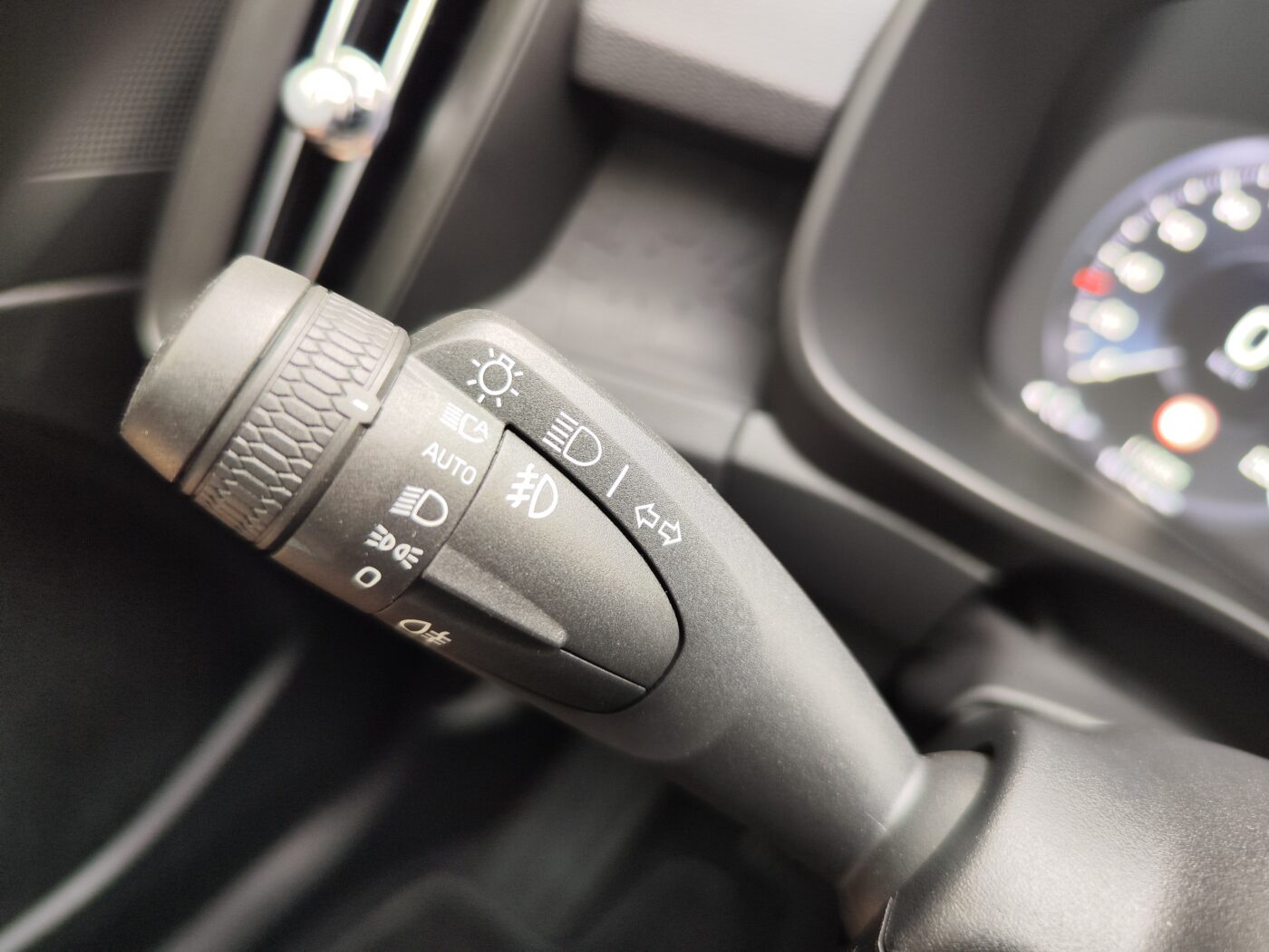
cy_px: 476
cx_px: 634
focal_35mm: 23
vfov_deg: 58.9
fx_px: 843
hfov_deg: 73.9
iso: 376
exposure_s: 1/57.1
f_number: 1.69
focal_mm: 7.01
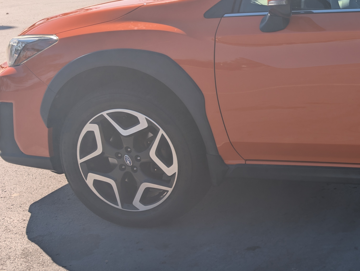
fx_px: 677
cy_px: 77
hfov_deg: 25.6
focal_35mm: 65
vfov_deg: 22.5
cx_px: 468
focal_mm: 6.9
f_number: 1.68
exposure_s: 1/1321
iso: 23
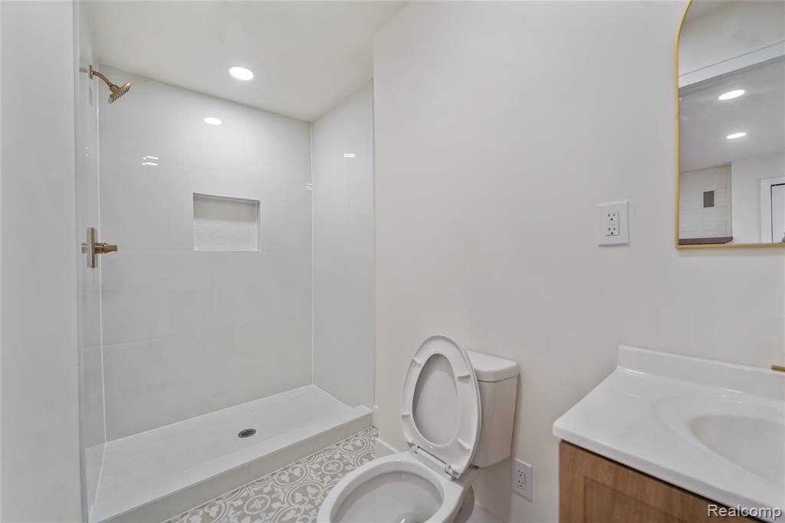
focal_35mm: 14
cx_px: 392
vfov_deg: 81.2
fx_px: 305
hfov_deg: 104.3
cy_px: 262
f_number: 4
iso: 400
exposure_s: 1/160
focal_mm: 14
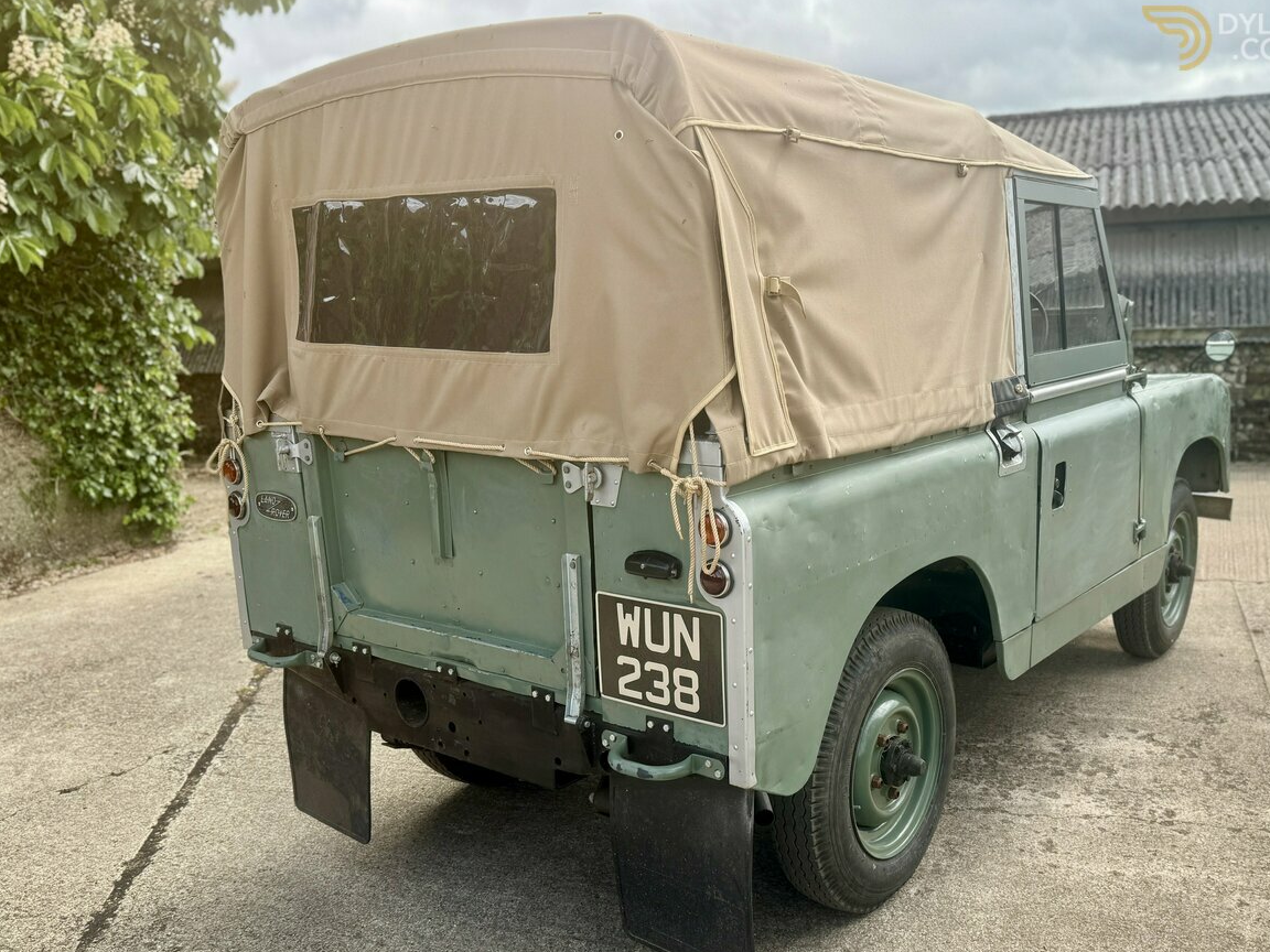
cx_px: 657
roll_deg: +0.9
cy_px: 490
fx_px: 917
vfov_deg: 54.9
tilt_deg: -10.8
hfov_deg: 69.4
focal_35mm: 25
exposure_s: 1/796
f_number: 1.78
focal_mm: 6.76
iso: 80
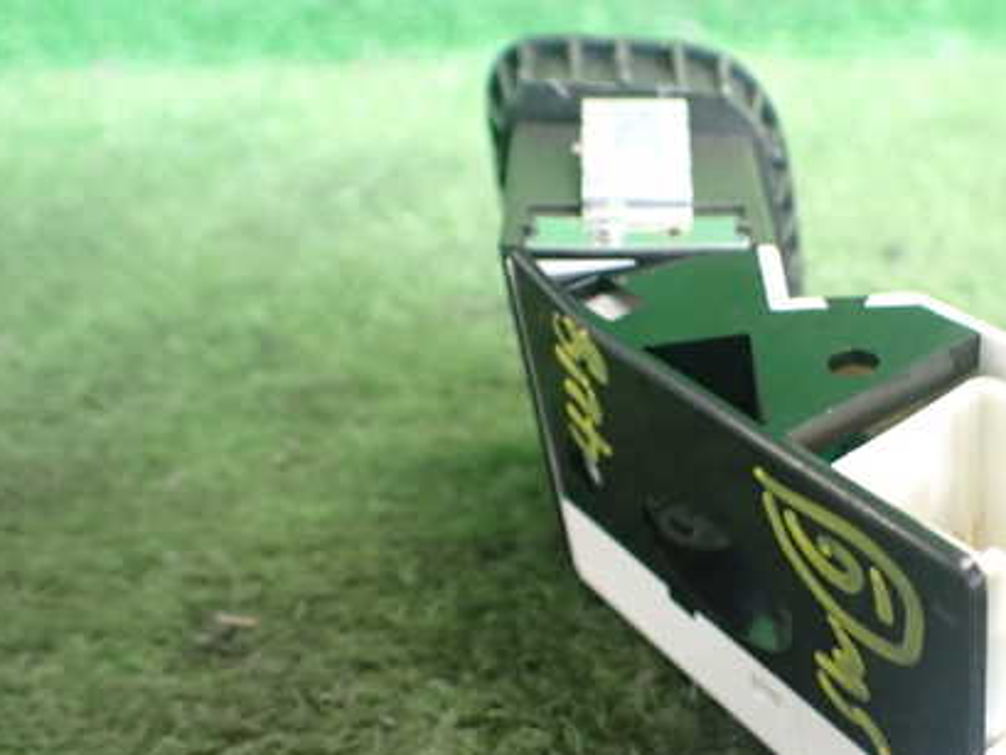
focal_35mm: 44
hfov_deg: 42.0
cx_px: 723
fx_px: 1279
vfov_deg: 32.8
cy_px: 455
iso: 800
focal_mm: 5.4
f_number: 2.3
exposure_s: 1/60
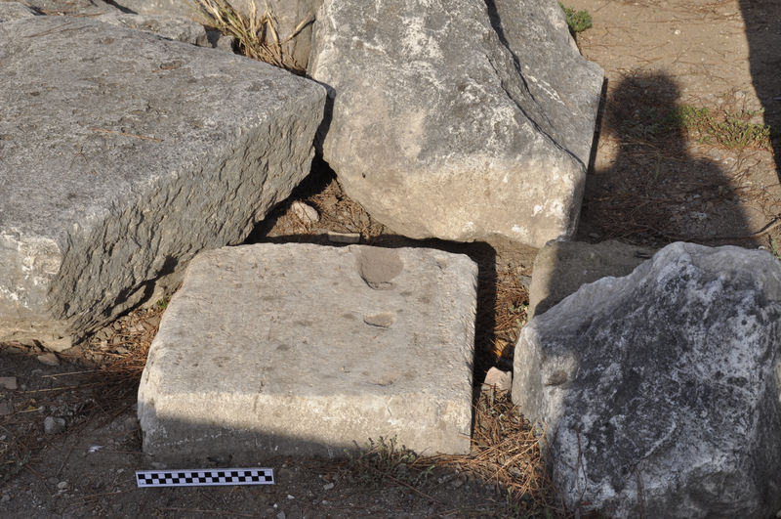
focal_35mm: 75
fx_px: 1625
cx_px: 390
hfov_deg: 27.0
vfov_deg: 18.1
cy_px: 260
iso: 400
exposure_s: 1/200
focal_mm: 50
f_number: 14
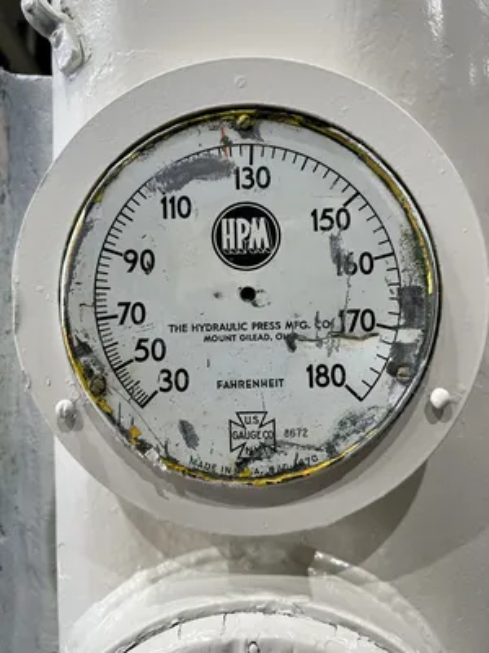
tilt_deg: +0.5
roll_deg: +0.1
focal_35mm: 26
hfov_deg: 53.1
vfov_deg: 67.3
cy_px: 326
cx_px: 244
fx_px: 490
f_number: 1.5
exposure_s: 1/120
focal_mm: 5.7
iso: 80
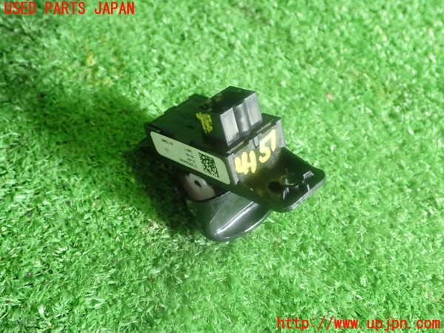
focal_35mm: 41
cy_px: 166
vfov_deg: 35.1
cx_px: 222
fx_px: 526
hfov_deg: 45.8
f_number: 2.8
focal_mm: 7.31
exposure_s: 1/40
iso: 500
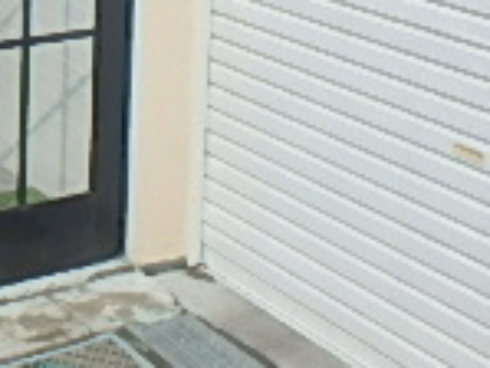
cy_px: -131
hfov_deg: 20.5
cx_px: -82
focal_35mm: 90
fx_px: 1275
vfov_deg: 15.5
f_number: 3.5
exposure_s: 1/400
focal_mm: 3.7
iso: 125
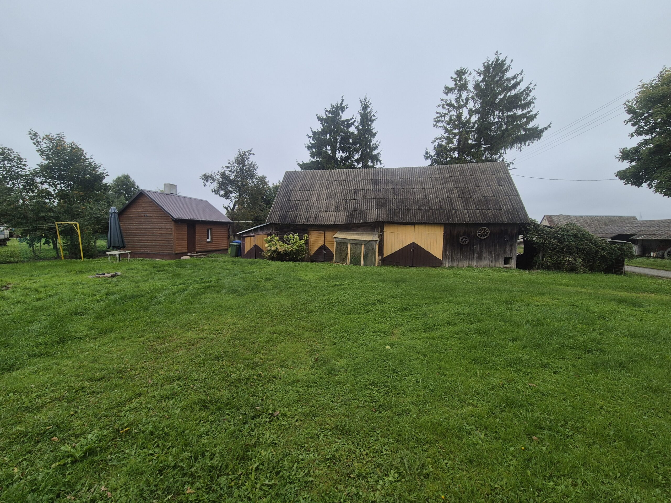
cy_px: 252
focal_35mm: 13
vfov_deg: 89.9
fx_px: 252
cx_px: 336
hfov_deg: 106.2
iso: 50
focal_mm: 2.2
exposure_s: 1/491
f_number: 2.2
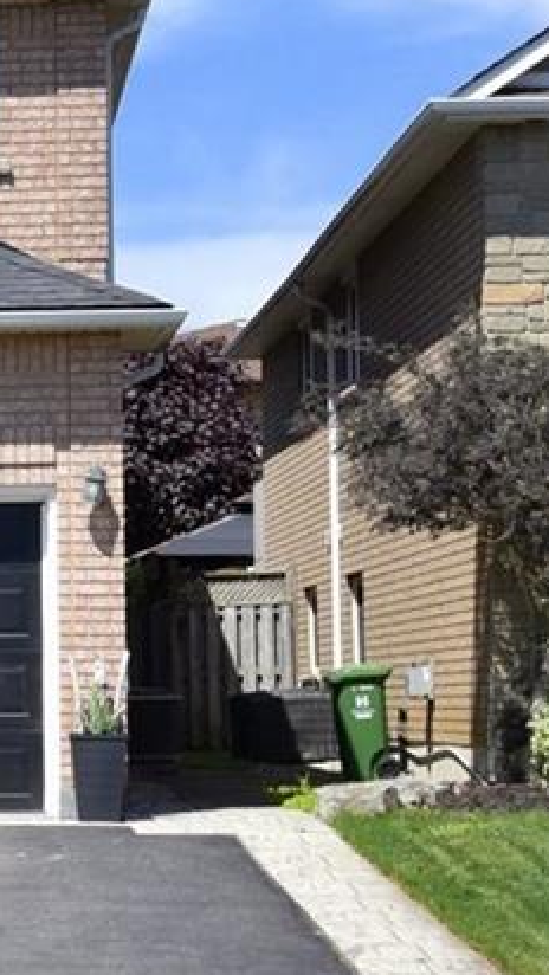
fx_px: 2353
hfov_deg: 12.1
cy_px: 363
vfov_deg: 23.3
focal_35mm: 91
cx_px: -478
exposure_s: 1/640
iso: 640
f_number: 13
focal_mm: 35
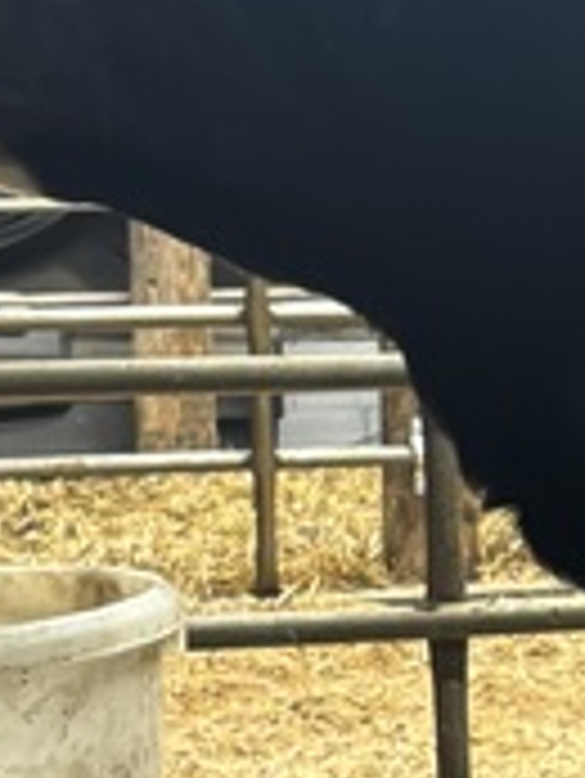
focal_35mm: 154
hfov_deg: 9.4
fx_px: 3466
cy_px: 729
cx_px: 801
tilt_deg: -9.7
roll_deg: +0.8
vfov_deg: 12.7
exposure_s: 1/60
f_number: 1.6
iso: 125
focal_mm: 5.96
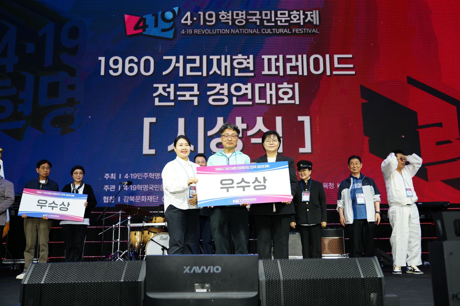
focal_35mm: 35
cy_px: 153
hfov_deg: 54.4
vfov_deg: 37.9
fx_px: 447
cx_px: 230
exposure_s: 1/200
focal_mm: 35
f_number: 4
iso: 250
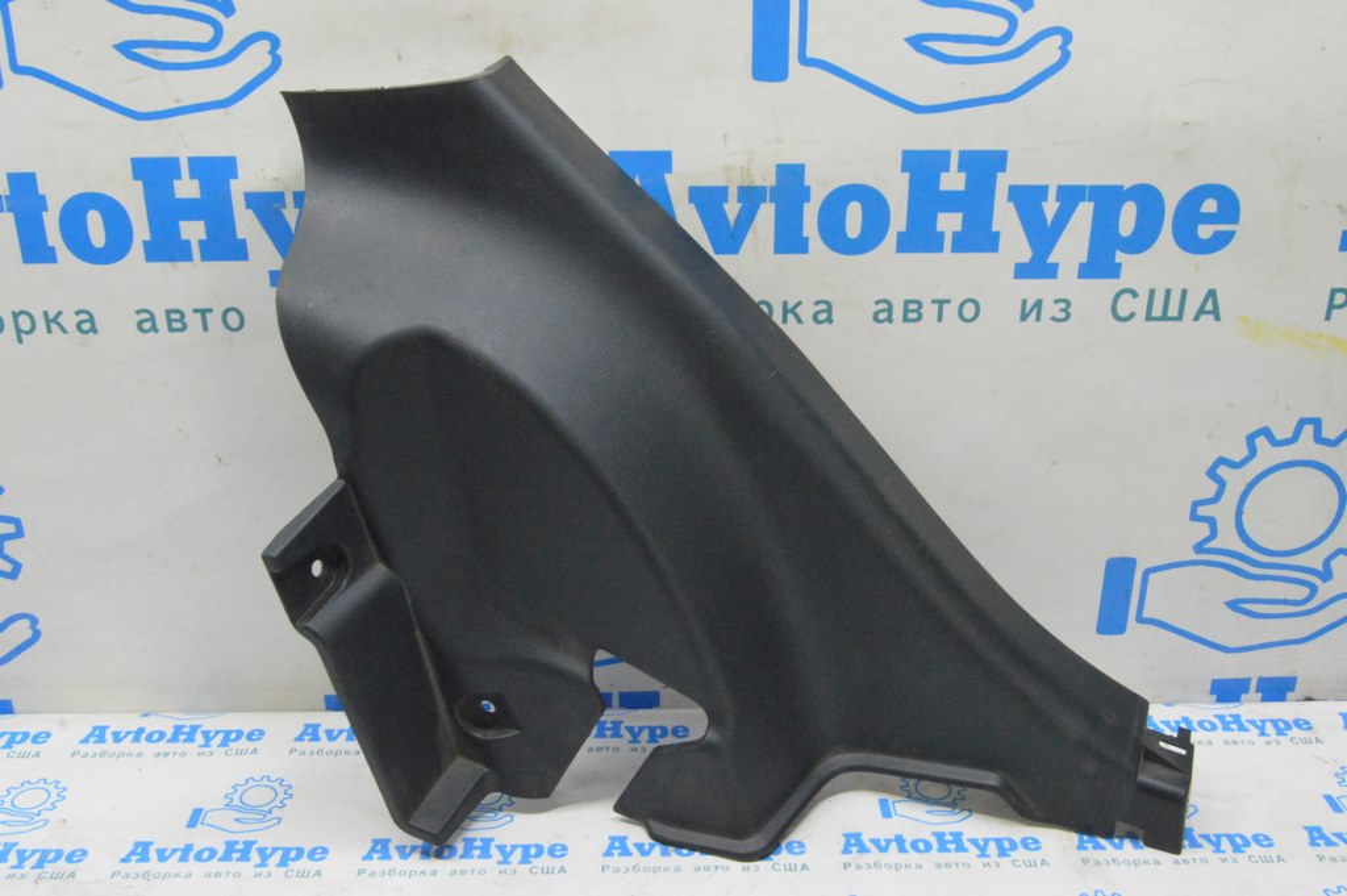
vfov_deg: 36.8
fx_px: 1346
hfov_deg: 53.2
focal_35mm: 36
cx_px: 674
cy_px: 448
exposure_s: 1/15
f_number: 20
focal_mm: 24
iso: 6400
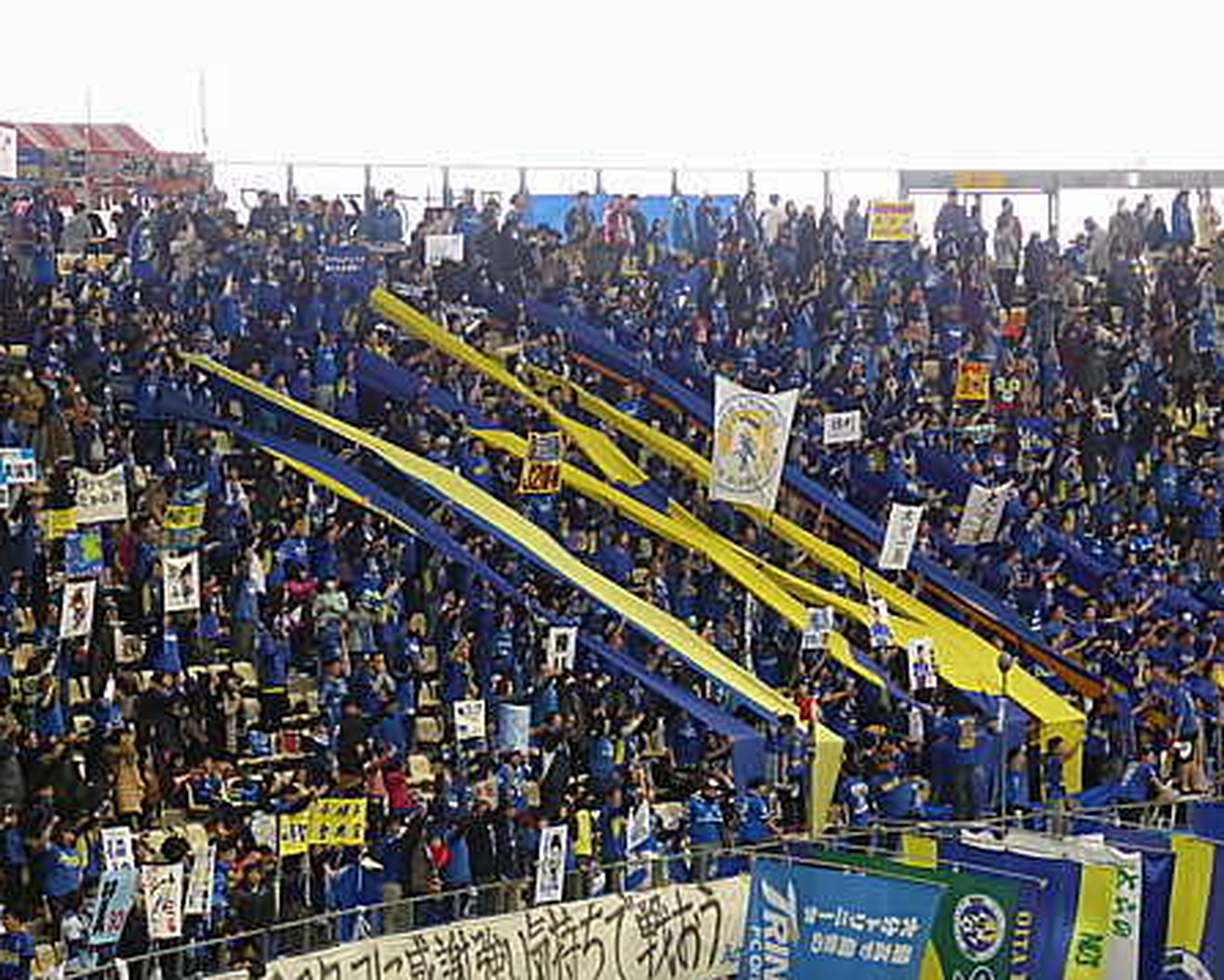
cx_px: 602
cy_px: 490
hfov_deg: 9.8
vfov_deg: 7.9
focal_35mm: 196
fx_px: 7103
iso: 800
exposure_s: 1/80
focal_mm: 33.3
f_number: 5.5
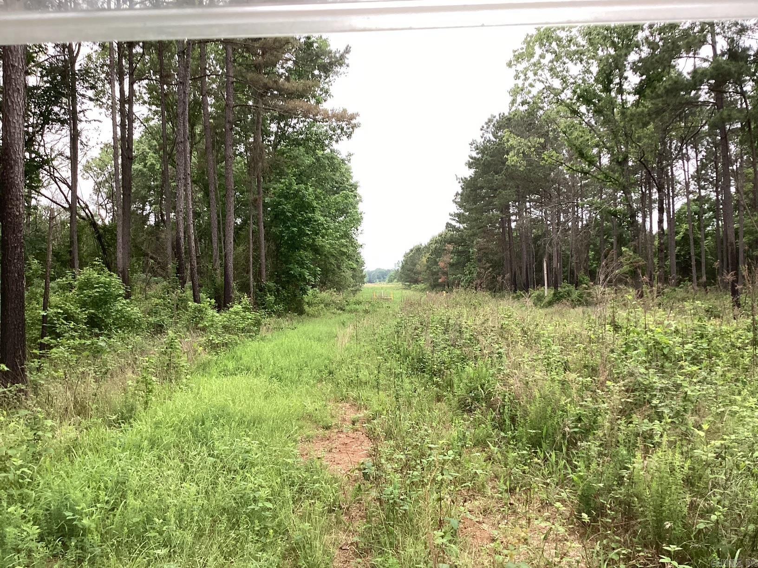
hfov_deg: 58.4
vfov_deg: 45.4
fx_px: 679
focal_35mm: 31
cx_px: 379
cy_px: 284
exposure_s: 1/50
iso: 80
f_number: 2.4
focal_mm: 3.3
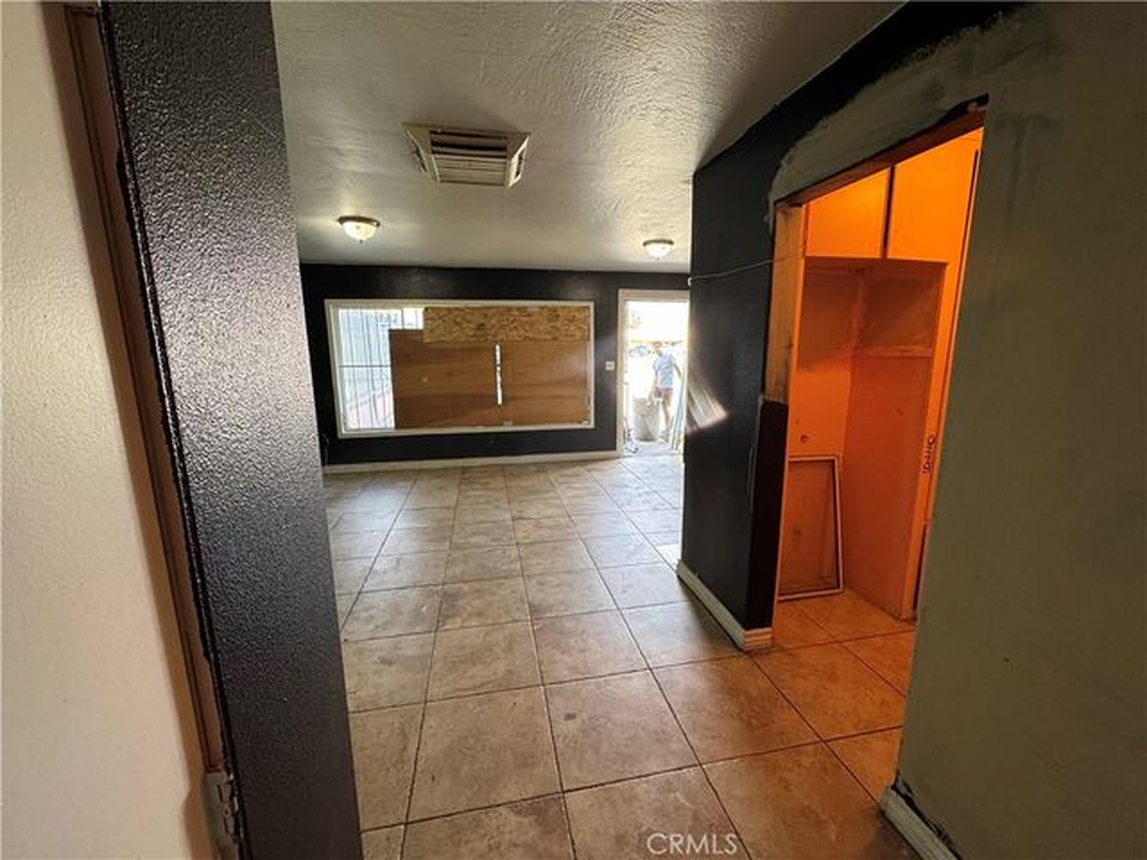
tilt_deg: -10.2
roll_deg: +0.7
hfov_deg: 102.1
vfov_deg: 85.7
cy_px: 430
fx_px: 464
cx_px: 574
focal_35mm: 14
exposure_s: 1/120
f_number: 2.2
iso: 320
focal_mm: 2.22
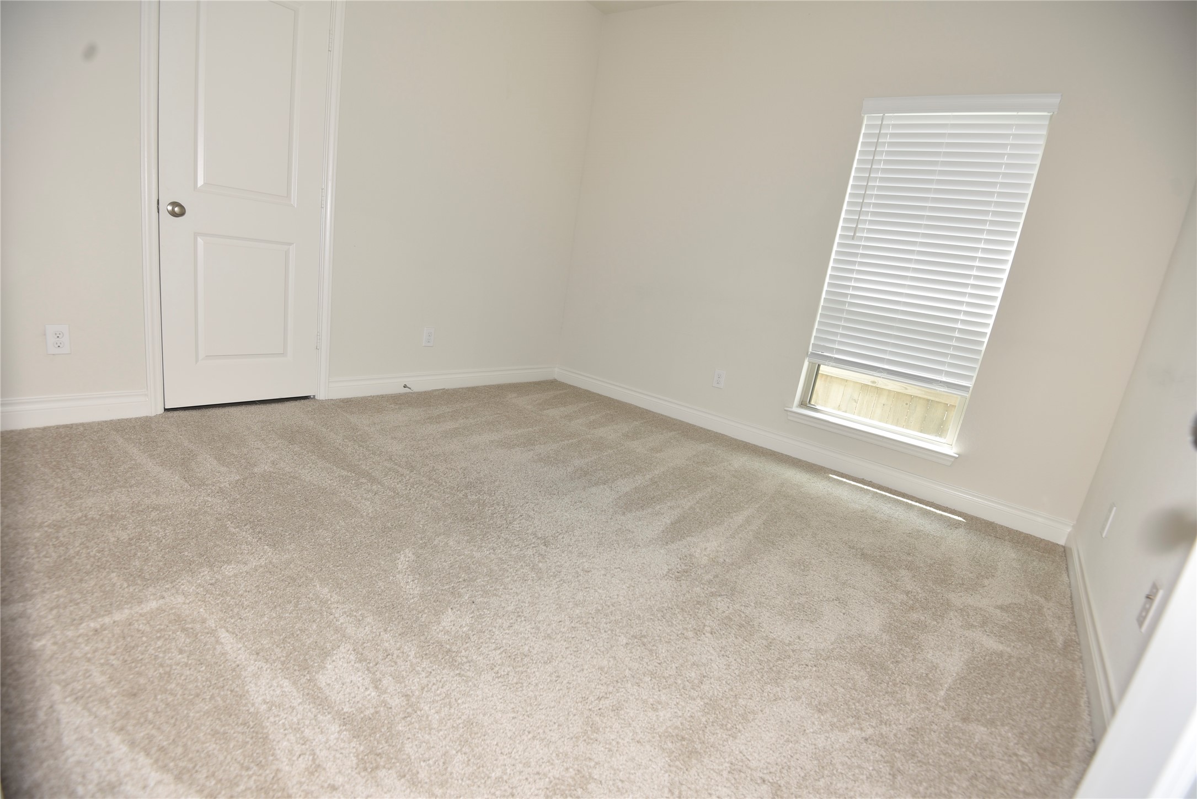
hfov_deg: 96.7
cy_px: 400
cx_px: 598
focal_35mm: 16
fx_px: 532
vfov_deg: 73.8
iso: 100
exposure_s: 1/60
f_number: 4
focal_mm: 16
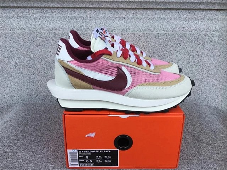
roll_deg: -0.2
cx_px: 114
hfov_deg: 58.4
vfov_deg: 45.4
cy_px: 85
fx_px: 203
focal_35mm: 31
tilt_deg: -19.5
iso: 25
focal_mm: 3.3
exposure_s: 1/491
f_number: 2.4
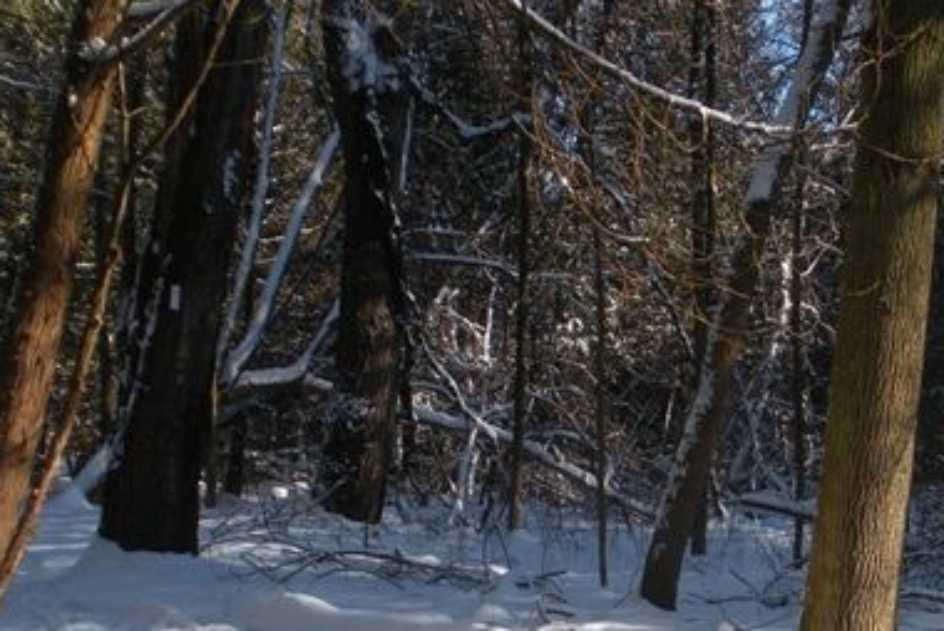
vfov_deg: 21.3
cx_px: 631
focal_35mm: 63
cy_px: 512
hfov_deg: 31.6
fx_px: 1653
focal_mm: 6.3
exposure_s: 1/360
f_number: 3.5
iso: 64
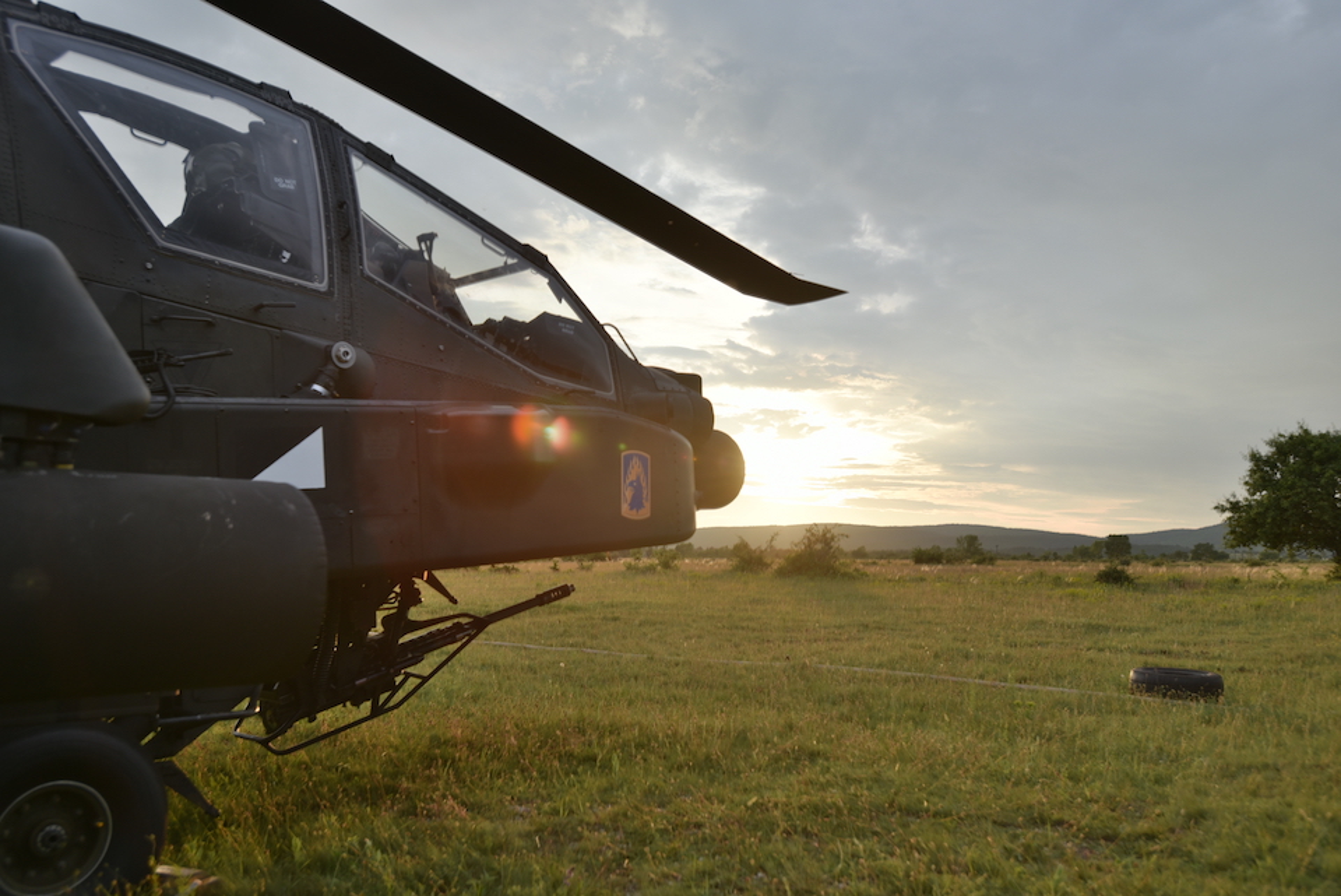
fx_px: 1192
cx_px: 670
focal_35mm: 32
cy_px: 448
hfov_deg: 58.7
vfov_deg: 41.2
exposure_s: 1/640
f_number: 4.5
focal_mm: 32
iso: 500
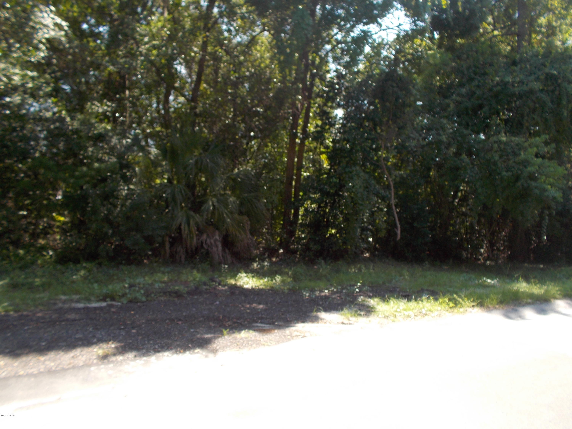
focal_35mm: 29
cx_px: 286
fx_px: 479
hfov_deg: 61.7
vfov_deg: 48.2
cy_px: 214
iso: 80
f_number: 3.3
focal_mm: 4.1
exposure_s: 1/200
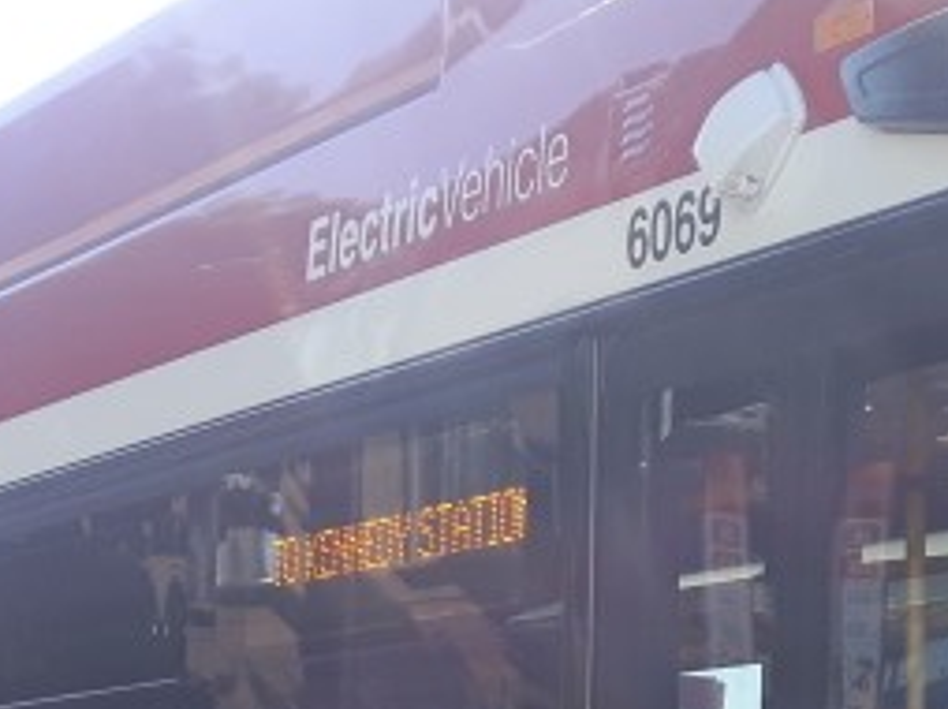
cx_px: 788
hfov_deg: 15.7
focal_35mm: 125
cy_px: 974
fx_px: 3420
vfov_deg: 11.5
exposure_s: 1/564
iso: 40
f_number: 1.9
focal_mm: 3.7
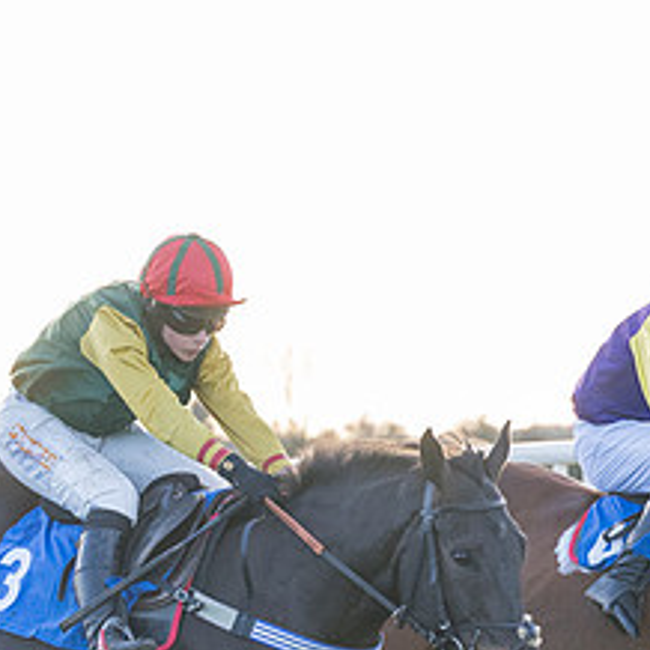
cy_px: 631
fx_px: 6076
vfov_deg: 6.1
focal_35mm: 286
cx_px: 388
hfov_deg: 6.1
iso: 800
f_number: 4
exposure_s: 1/1000
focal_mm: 70
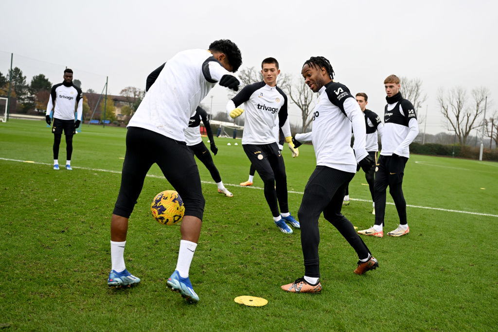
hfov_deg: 56.5
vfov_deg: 39.4
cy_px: 166
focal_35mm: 34
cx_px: 249
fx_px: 463
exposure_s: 1/1000
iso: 800
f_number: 3.5
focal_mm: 33.5
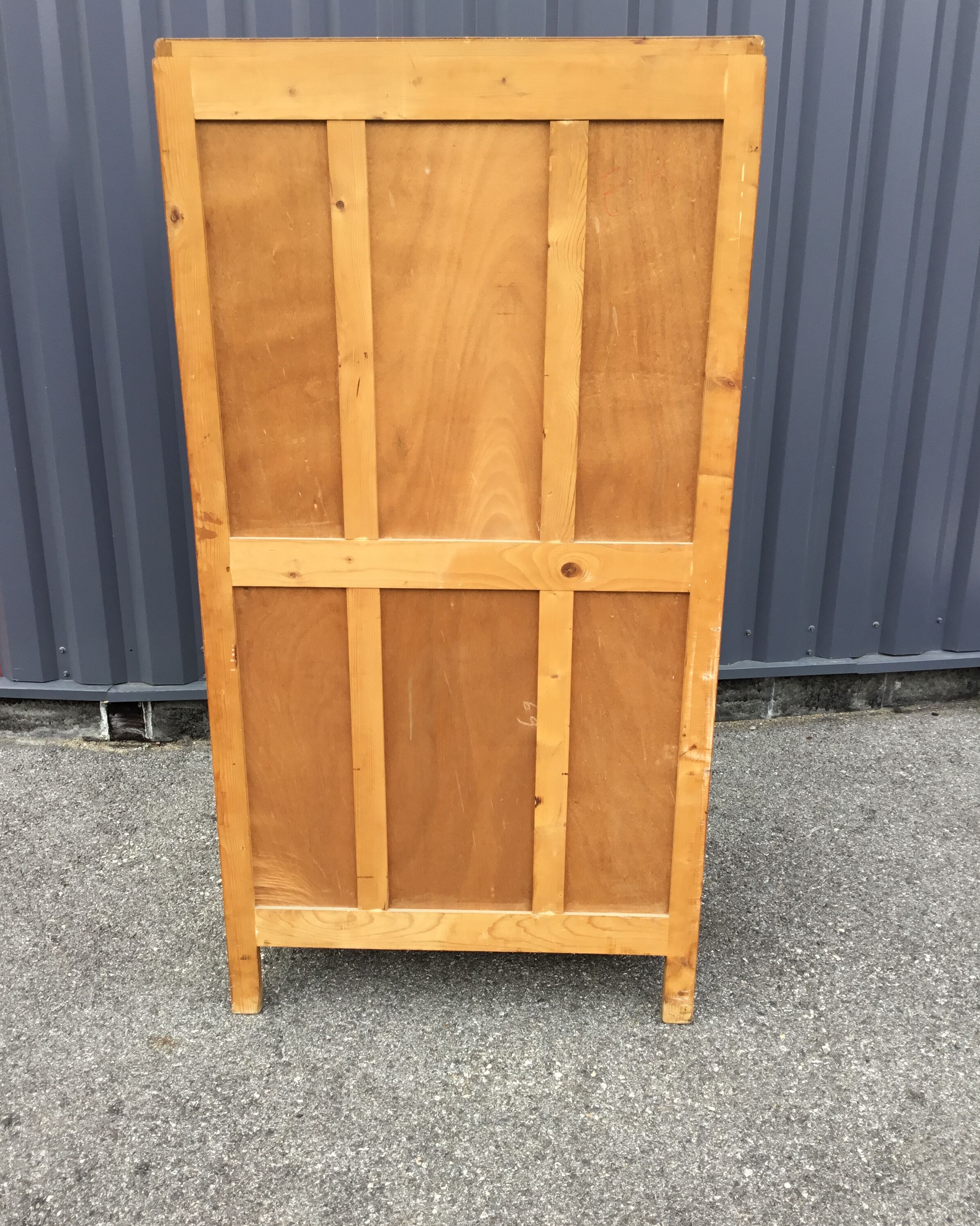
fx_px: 1197
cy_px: 607
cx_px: 481
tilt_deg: -20.9
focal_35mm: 33
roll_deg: +0.3
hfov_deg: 44.5
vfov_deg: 54.2
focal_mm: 3.3
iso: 25
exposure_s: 1/112
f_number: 2.4
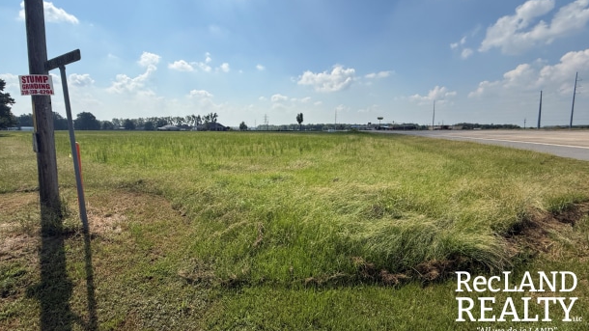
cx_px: 282
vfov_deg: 66.9
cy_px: 151
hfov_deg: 99.3
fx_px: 250
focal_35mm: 16
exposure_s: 1/3891
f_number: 2.2
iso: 50
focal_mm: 2.22
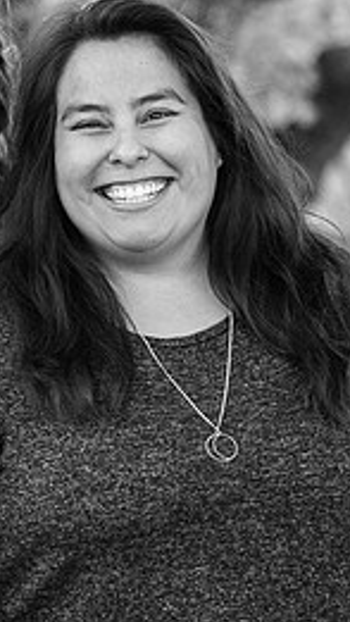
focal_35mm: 279
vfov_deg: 7.7
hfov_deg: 4.3
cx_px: -48
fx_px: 4599
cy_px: 220
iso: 640
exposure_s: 1/320
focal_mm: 120
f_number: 4
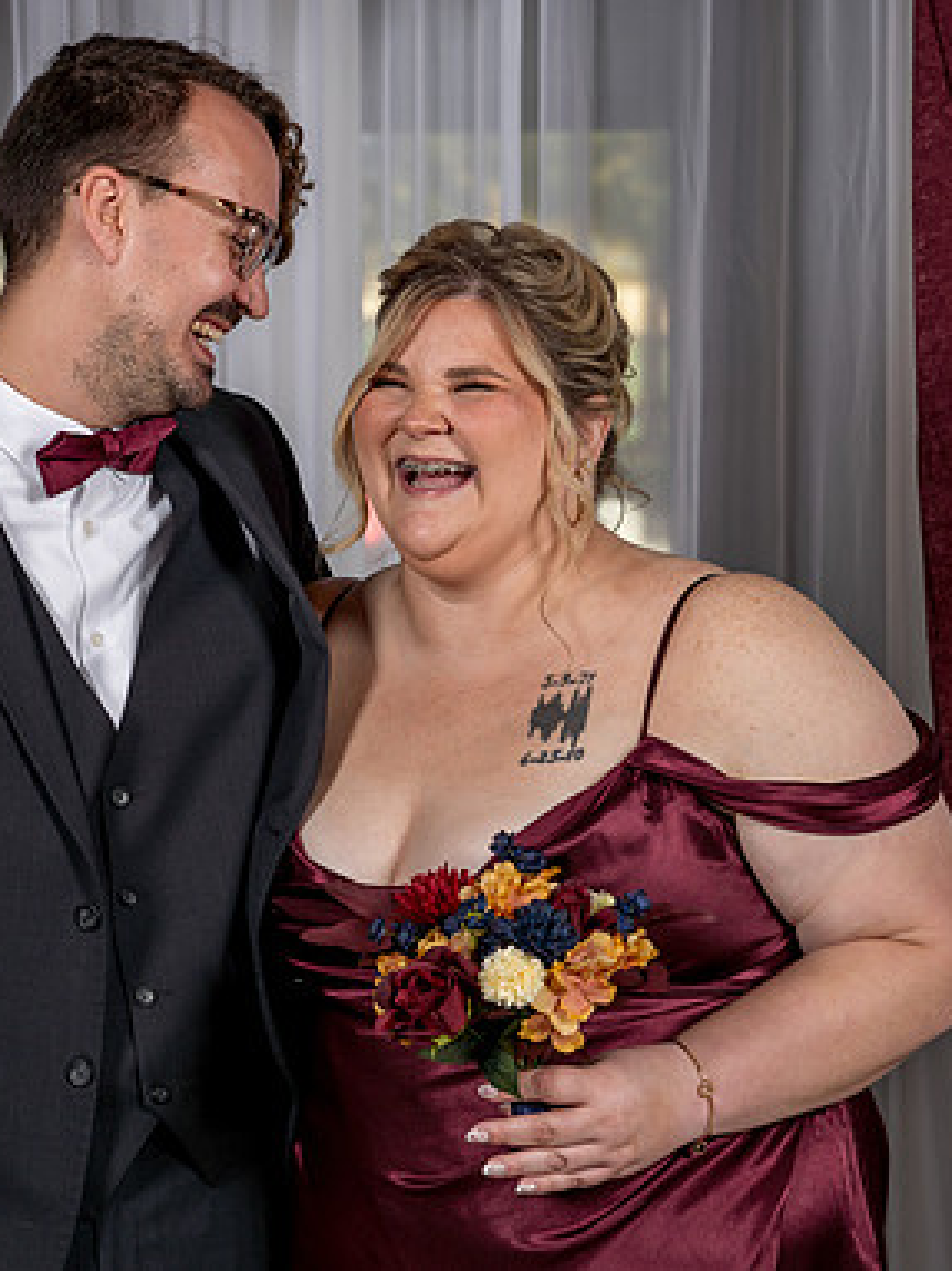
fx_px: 3742
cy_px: 632
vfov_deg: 19.3
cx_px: 305
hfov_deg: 14.5
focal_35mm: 102
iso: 100
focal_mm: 70
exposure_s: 1/160
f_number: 5
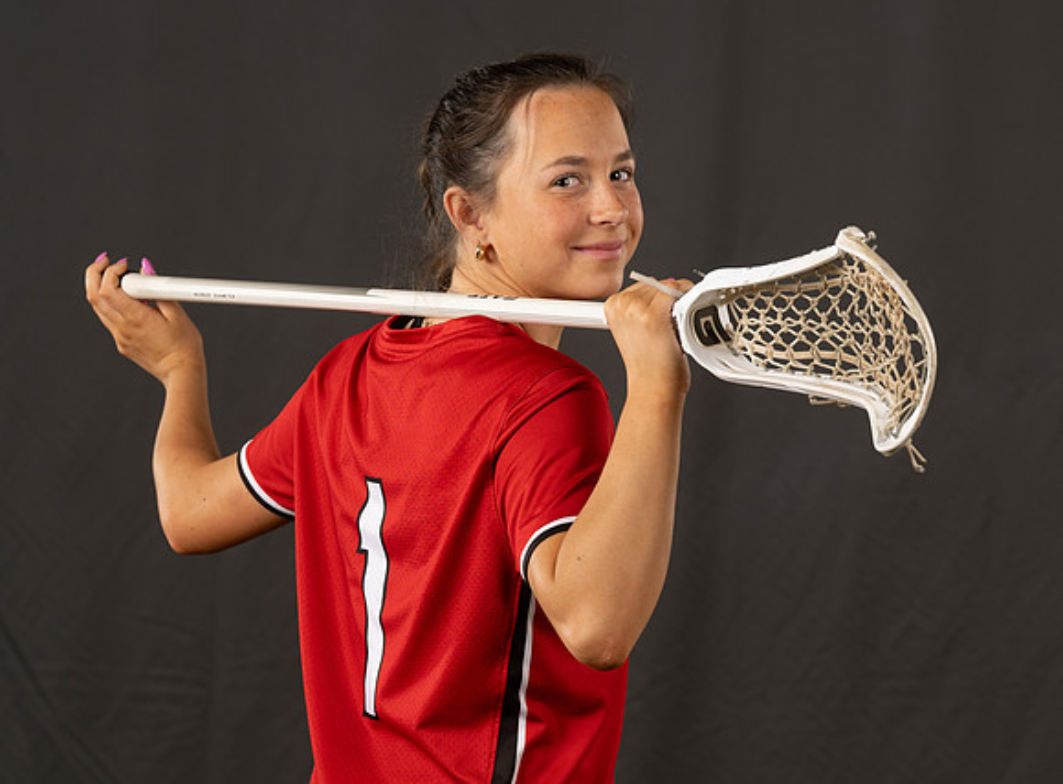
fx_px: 4514
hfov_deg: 13.4
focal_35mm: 148
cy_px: 392
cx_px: 604
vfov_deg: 9.9
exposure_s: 1/125
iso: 160
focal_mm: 99
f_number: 5.6
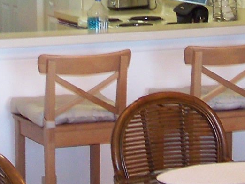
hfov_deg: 12.1
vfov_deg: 8.9
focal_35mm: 164
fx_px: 1160
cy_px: -35
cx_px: 122
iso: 160
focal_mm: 5.85
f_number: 2.8
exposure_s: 1/30
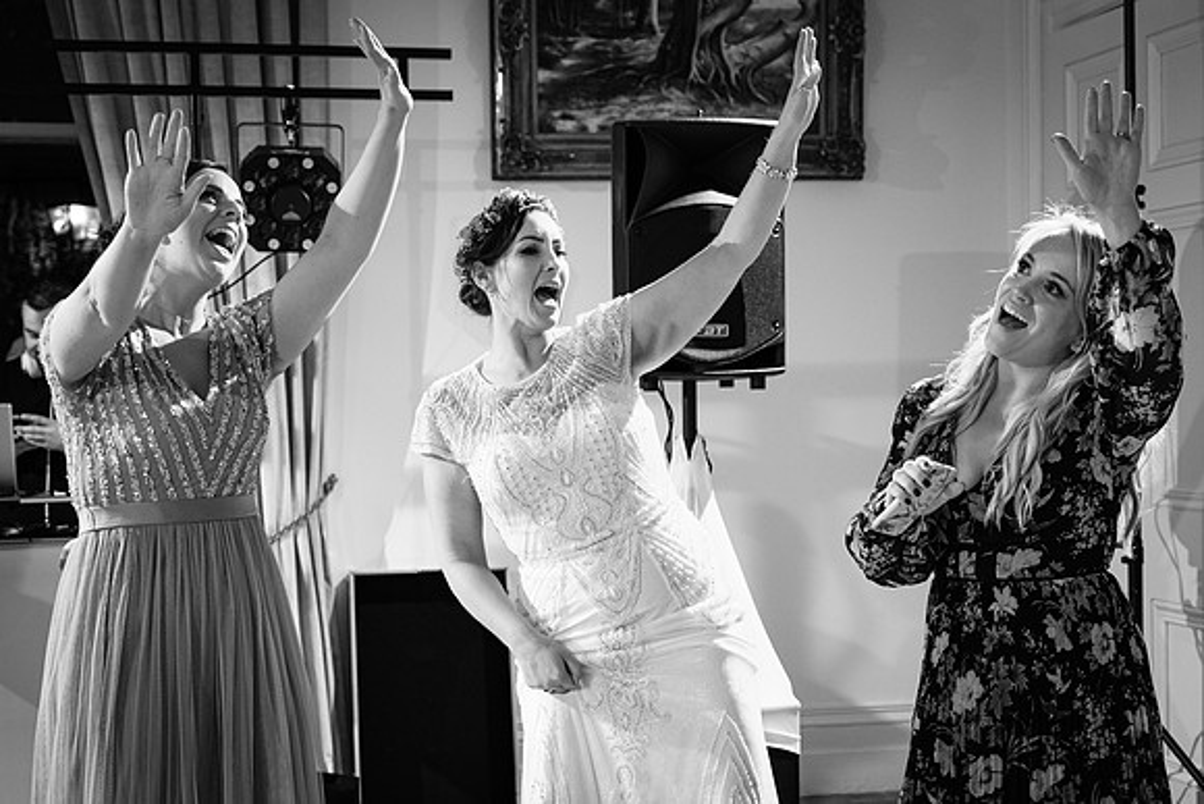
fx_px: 1904
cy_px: 452
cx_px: 602
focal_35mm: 57
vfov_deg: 23.8
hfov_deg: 35.1
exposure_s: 1/200
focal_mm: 33.2
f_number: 2.8
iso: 500
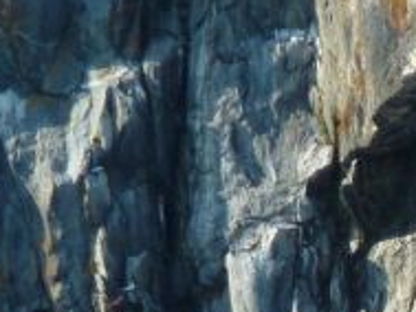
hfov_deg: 1.6
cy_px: 547
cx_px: 425
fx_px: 15260
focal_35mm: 1269
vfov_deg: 1.2
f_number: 4.9
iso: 80
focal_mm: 49.2
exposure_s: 1/200
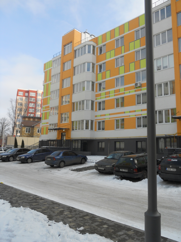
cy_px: 121
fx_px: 195
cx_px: 90
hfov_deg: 49.7
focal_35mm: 28
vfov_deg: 63.4
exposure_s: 1/640
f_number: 2.7
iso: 80
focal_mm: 5
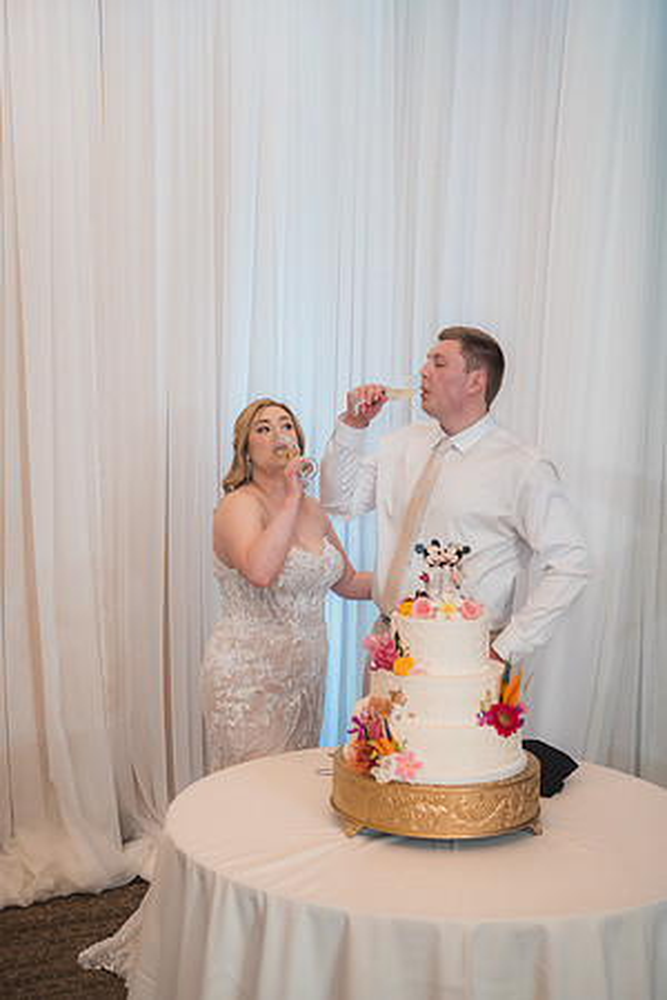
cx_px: 334
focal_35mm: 50
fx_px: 1389
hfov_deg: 27.0
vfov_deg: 39.6
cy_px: 500
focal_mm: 50
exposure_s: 1/250
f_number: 2.8
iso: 800
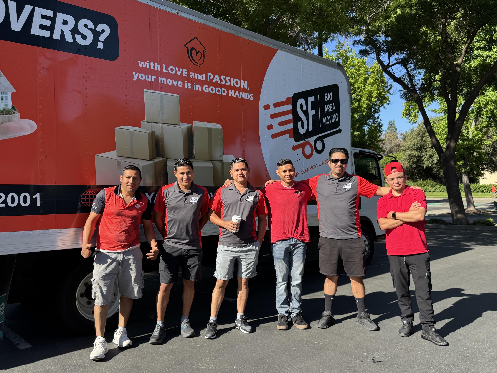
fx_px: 416
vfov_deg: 48.2
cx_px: 248
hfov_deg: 61.7
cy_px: 191
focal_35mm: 29
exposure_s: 1/1923
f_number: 1.78
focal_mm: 6.76
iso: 80
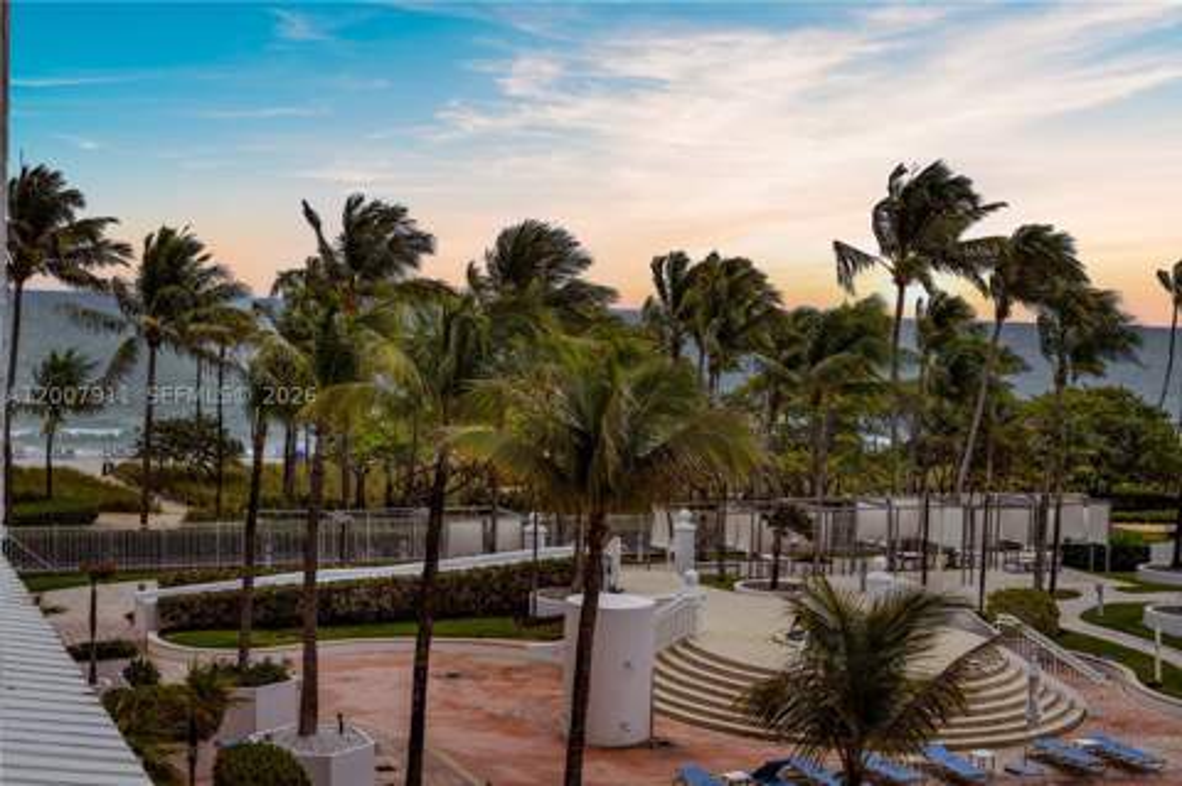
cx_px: 591
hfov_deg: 39.6
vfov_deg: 26.9
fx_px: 1640
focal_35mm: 50
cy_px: 393
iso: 640
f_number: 13
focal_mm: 50
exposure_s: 1/1000
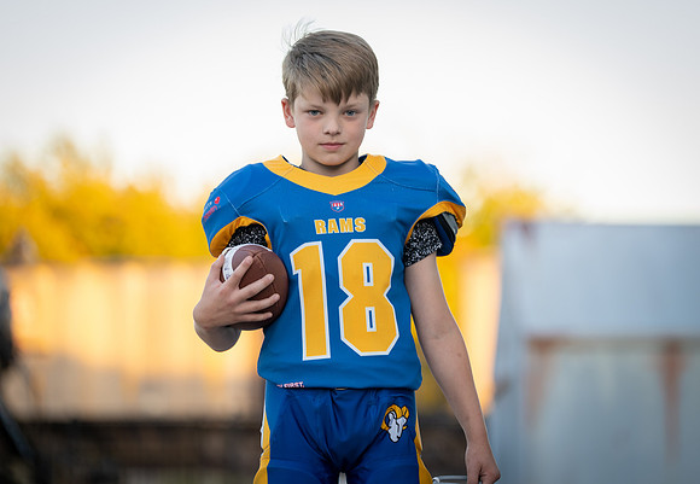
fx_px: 3113
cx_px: 379
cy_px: 231
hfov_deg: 12.8
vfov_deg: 8.9
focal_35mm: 158
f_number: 2.8
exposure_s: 1/320
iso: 320
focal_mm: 144
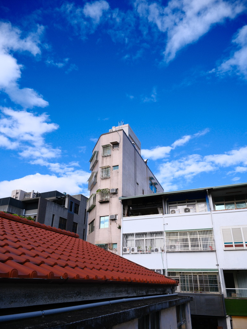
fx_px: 219
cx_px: 122
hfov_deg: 58.9
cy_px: 184
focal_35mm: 23
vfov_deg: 73.7
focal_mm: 14
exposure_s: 1/450
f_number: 8
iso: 500
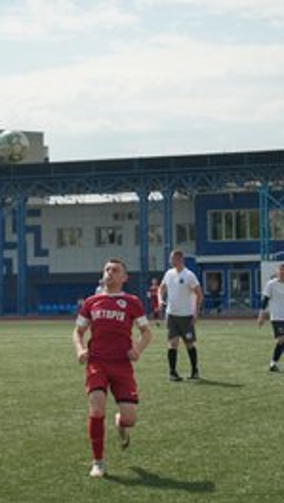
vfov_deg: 19.3
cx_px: 99
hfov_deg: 10.9
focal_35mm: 111
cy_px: 251
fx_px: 1482
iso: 80
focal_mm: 70
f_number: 2.8
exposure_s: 1/250
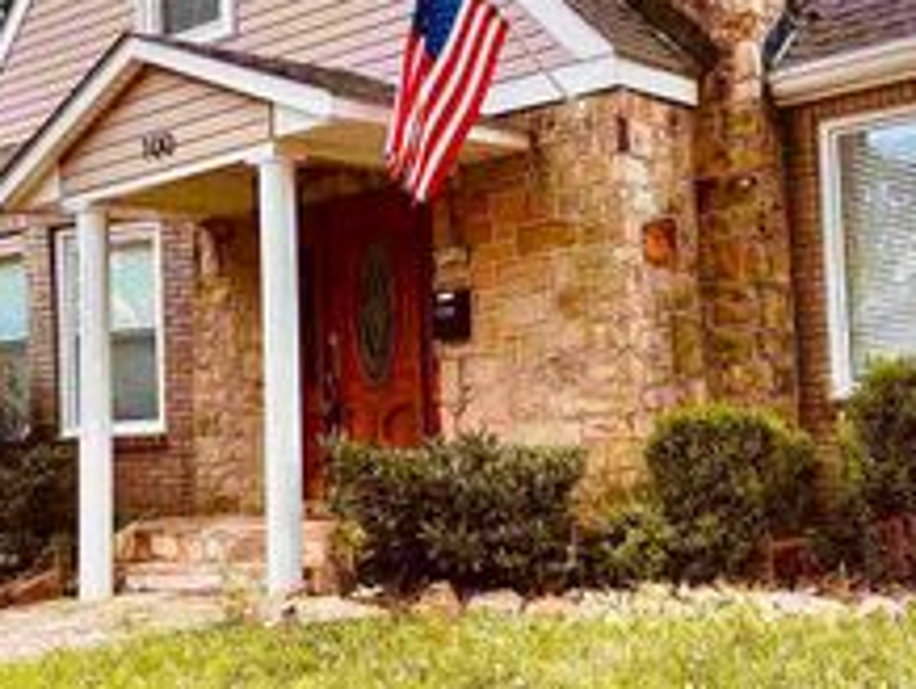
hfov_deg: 34.9
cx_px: 487
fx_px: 1457
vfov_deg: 26.6
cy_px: 359
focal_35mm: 55
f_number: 1.78
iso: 80
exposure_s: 1/541
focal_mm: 6.86
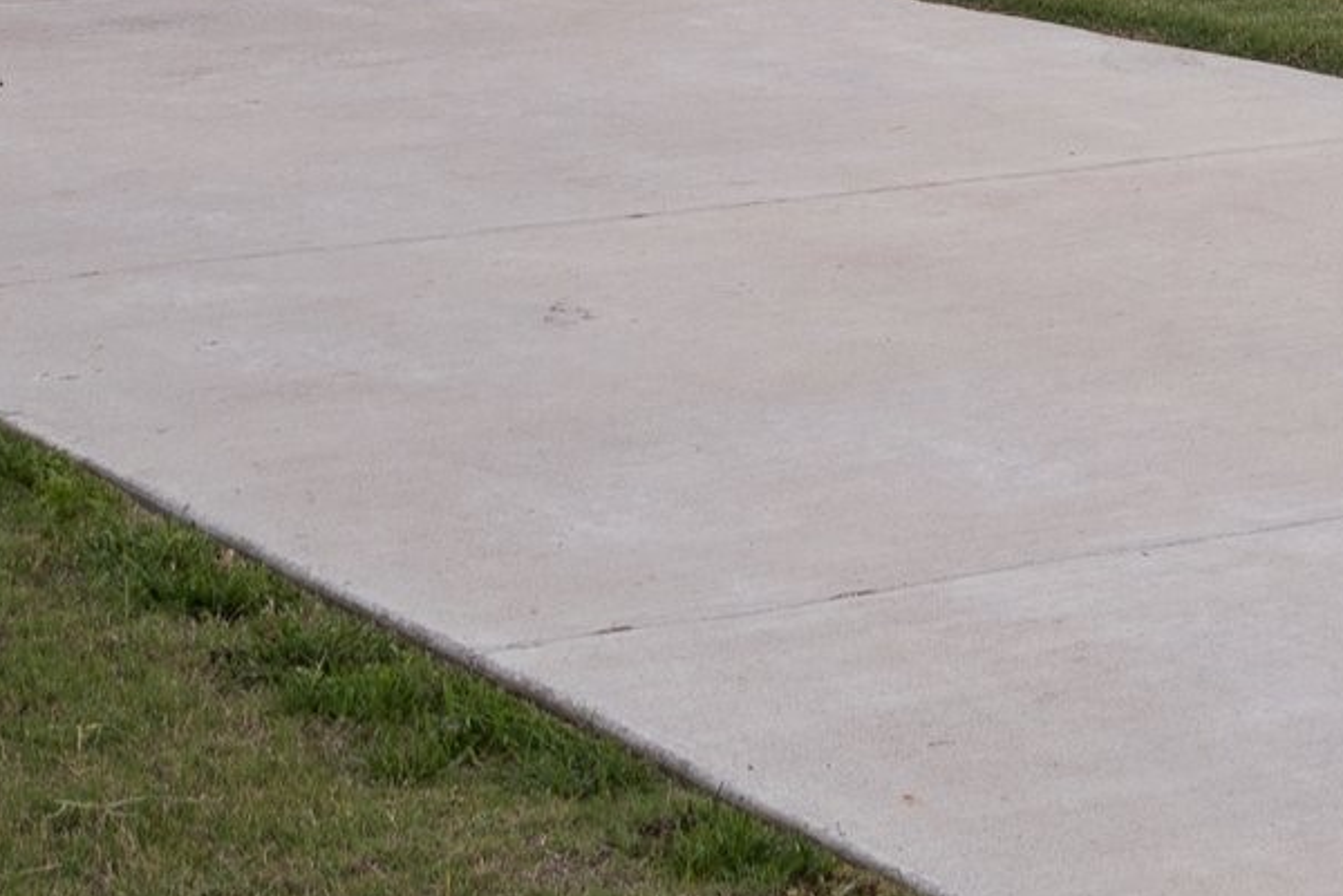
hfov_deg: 15.1
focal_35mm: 133
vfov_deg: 10.0
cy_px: -467
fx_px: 4961
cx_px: 1412
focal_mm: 26
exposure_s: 1/1.25
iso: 320
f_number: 6.3
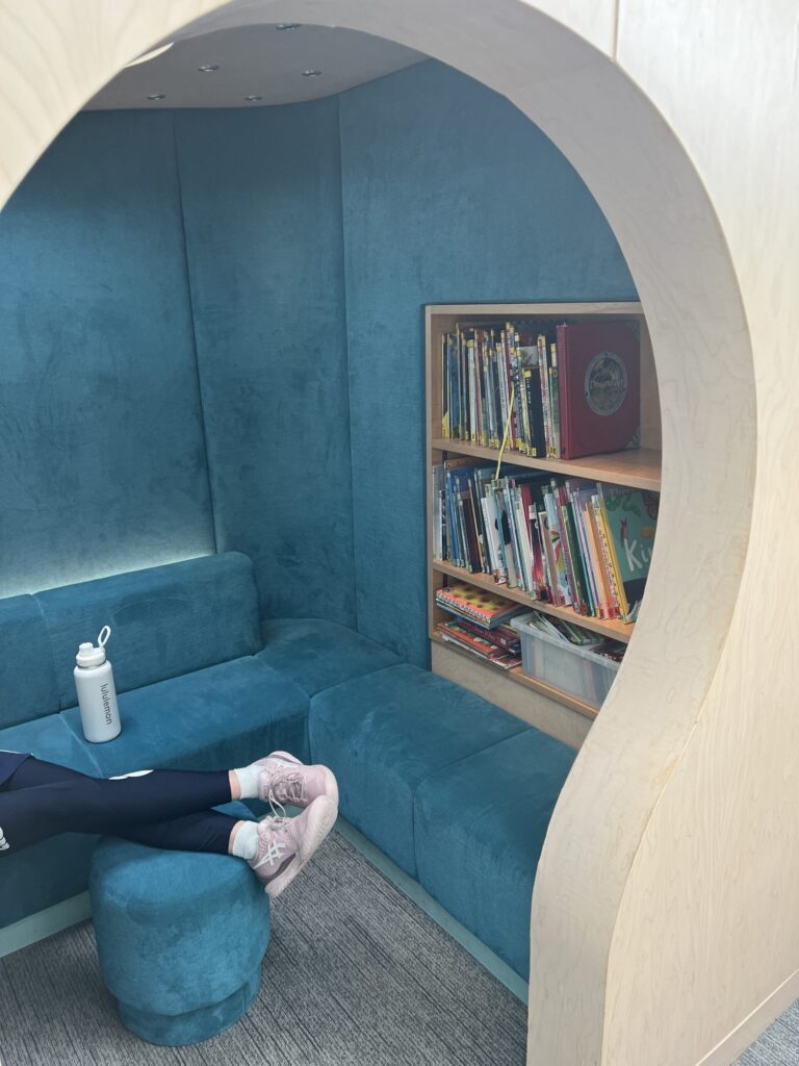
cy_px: 533
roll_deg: +1.6
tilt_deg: -15.8
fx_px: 800
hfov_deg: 53.1
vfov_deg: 67.3
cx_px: 400
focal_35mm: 26
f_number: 1.5
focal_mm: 5.7
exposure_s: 1/100
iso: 100
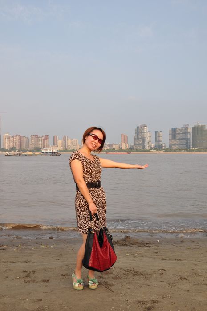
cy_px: 156
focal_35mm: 36
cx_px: 104
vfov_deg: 53.2
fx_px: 311
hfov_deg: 36.8
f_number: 11
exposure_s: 1/100
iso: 200
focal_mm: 24
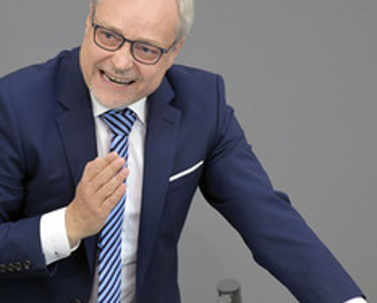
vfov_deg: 1.9
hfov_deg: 2.4
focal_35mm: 798
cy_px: 193
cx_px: 109
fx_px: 8915
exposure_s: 1/400
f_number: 5.6
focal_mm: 440
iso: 8000
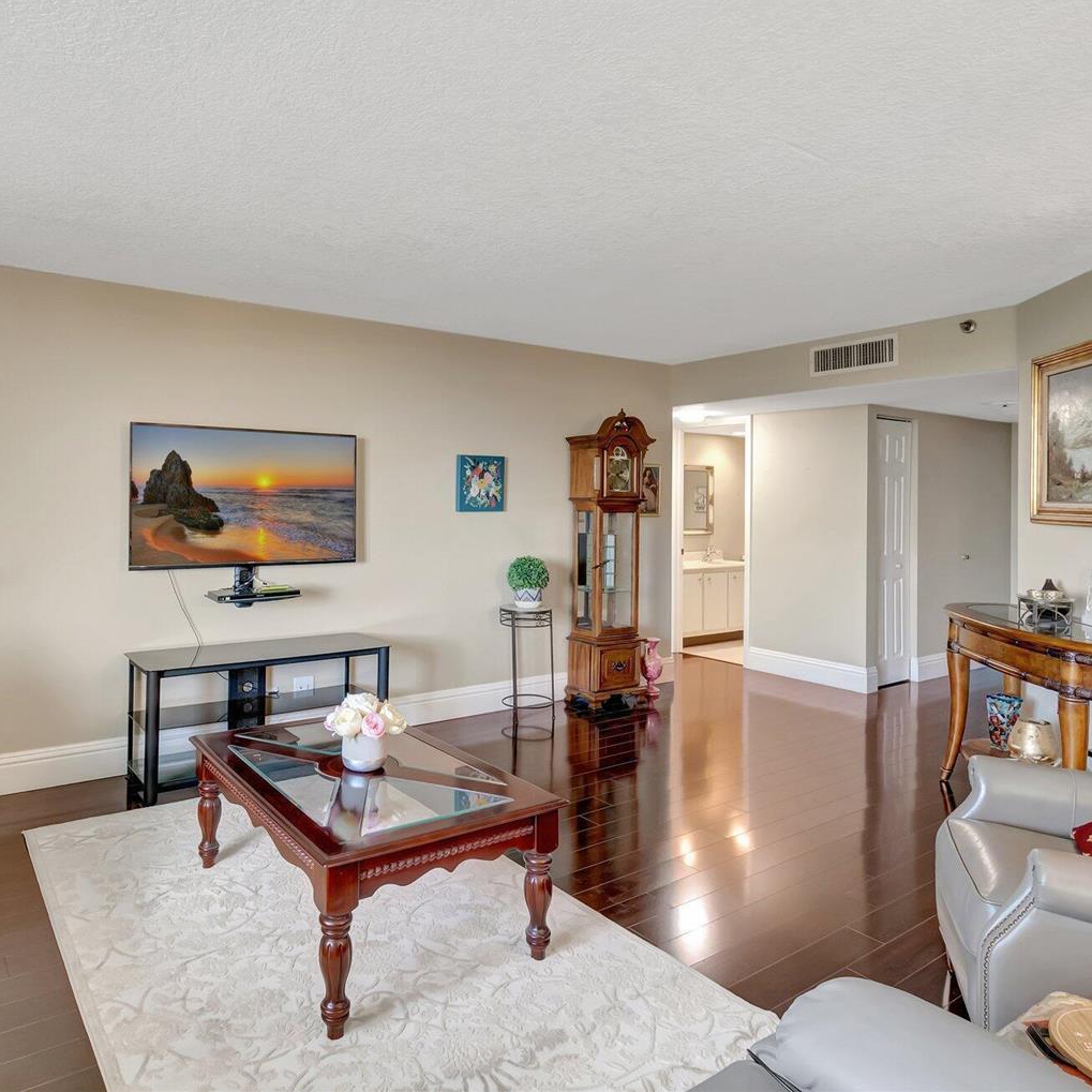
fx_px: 714
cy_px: 522
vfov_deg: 74.8
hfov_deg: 74.1
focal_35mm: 20
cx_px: 442
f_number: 8
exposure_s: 1/5
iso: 1000
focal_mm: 10
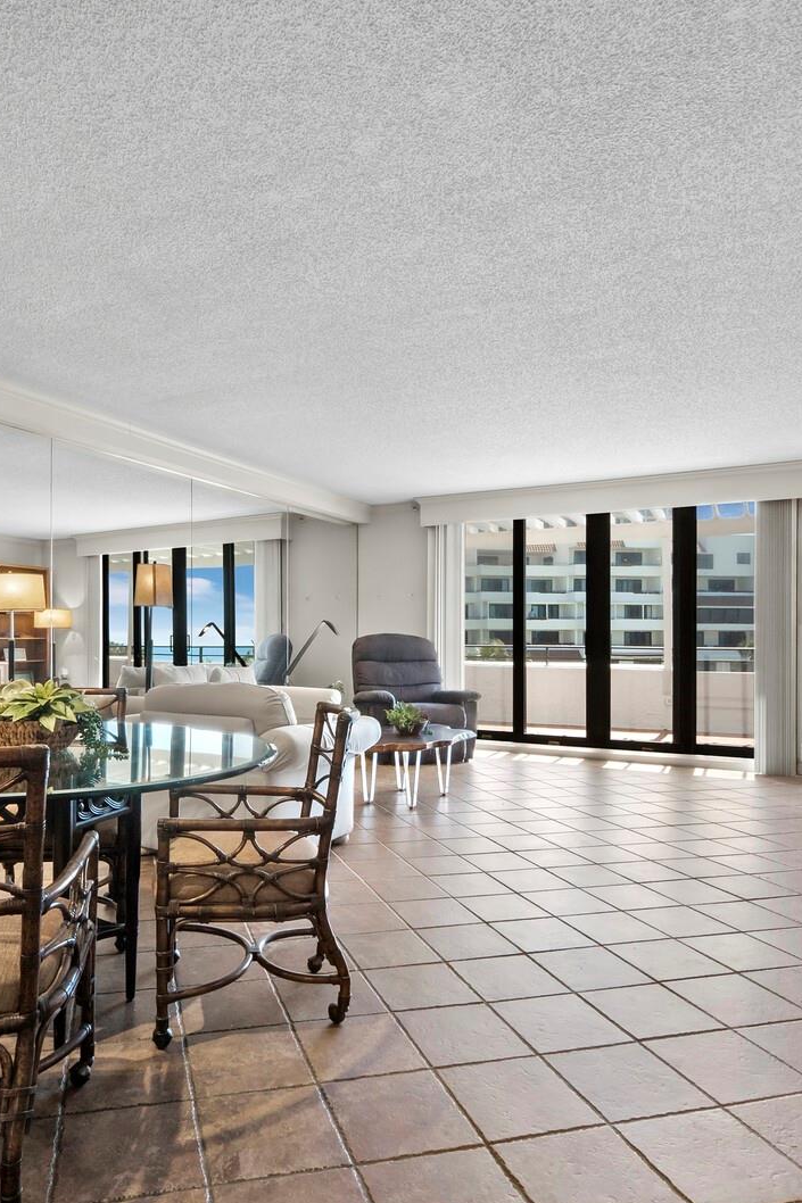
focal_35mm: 22
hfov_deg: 56.4
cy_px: 620
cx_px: 293
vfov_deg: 78.6
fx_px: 735
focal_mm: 7
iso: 400
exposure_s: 1/4
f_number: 11
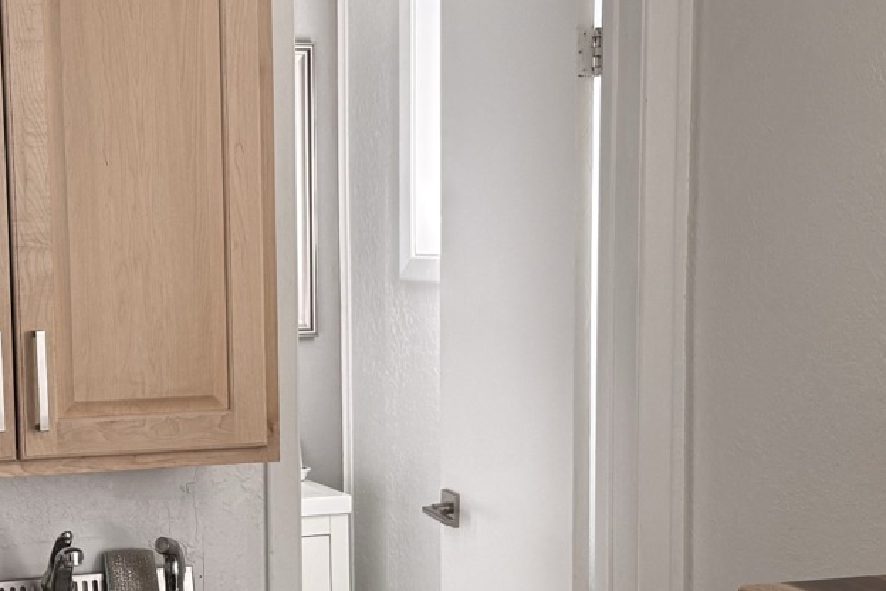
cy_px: 453
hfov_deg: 25.2
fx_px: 1969
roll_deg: +0.8
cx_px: 300
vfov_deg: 17.0
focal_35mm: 80
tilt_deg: -7.5
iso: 100
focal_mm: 6.76
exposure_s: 1/229
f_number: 1.78
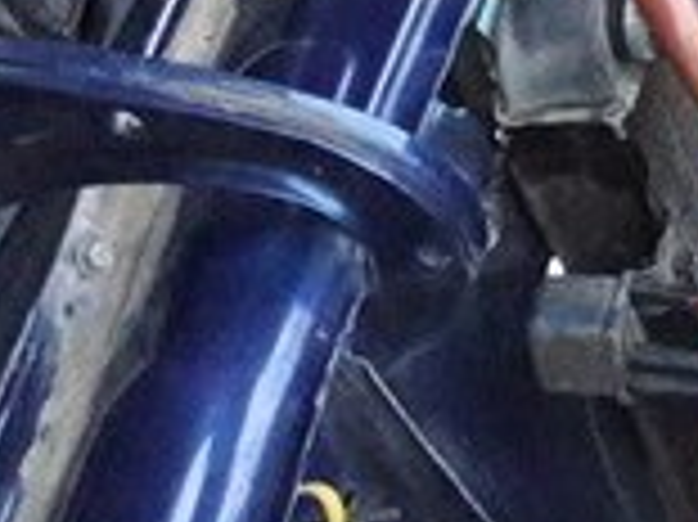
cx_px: 1459
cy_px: -250
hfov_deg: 13.7
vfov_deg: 11.9
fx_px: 2398
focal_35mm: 119
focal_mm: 3.7
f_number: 1.9
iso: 500
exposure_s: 1/17
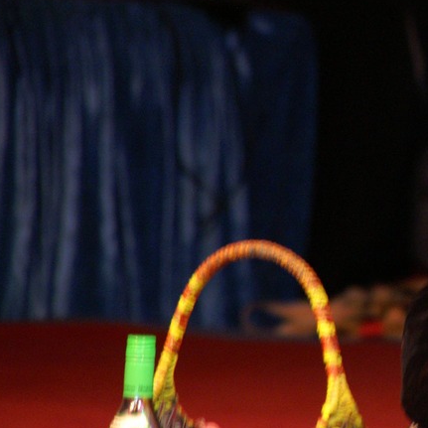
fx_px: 9918
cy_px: 194
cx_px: 535
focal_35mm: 709
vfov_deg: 2.5
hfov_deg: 2.5
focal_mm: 200
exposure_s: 1/40
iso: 800
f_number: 6.3
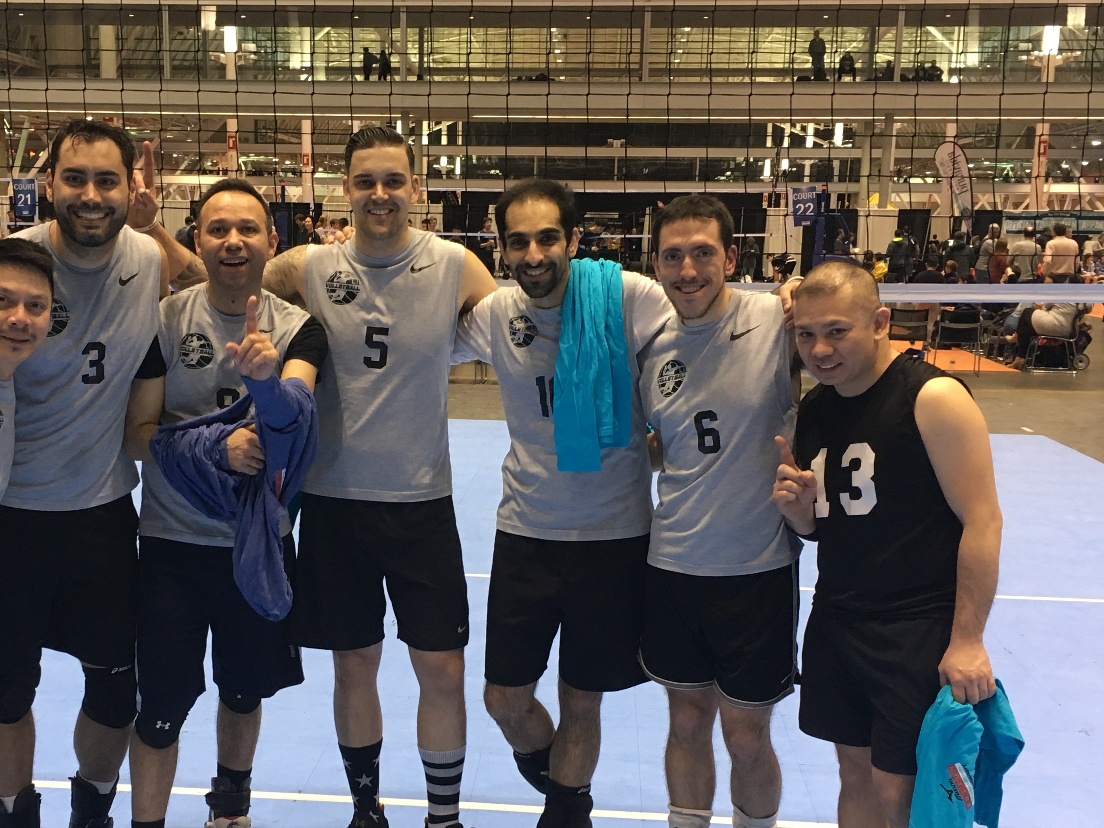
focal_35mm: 47
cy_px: 536
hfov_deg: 40.3
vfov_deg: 30.7
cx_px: 446
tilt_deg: -10.4
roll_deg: -0.8
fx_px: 1499
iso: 100
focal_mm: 4.15
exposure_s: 1/30
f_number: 2.2
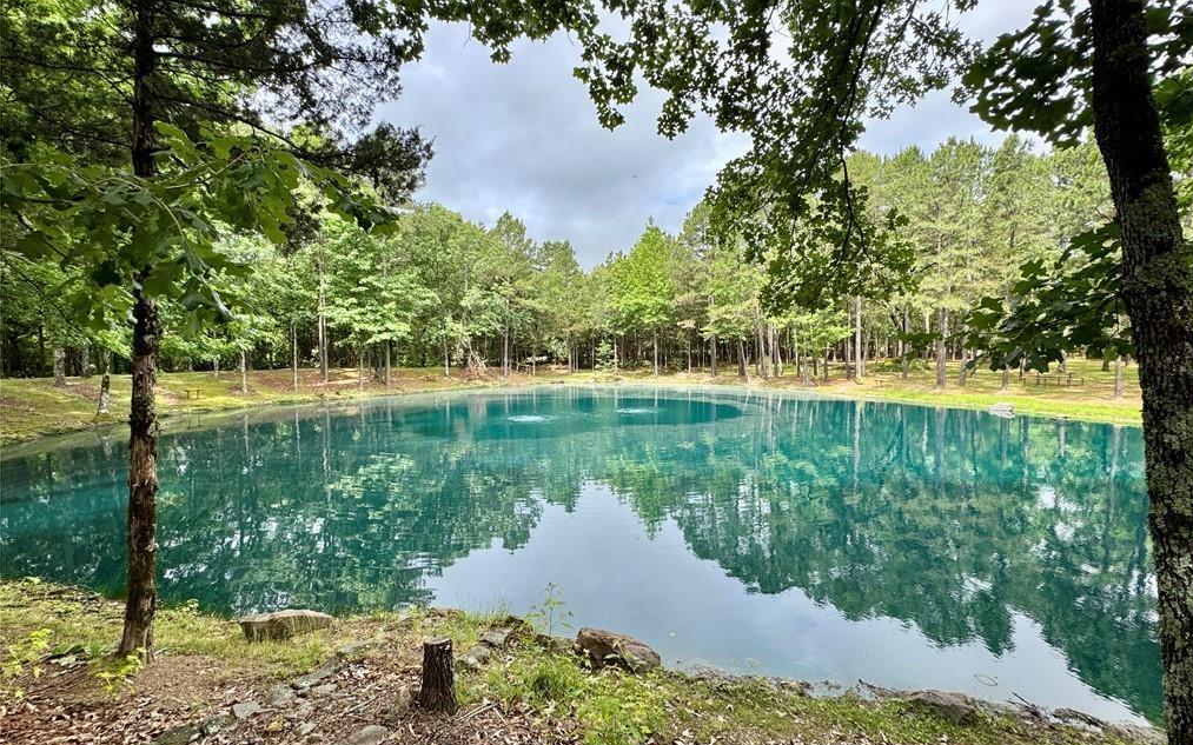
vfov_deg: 74.8
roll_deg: +0.5
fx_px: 488
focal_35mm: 15
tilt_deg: -2.4
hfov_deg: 101.5
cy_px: 375
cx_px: 602
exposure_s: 1/435
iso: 40
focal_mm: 2.22
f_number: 2.2
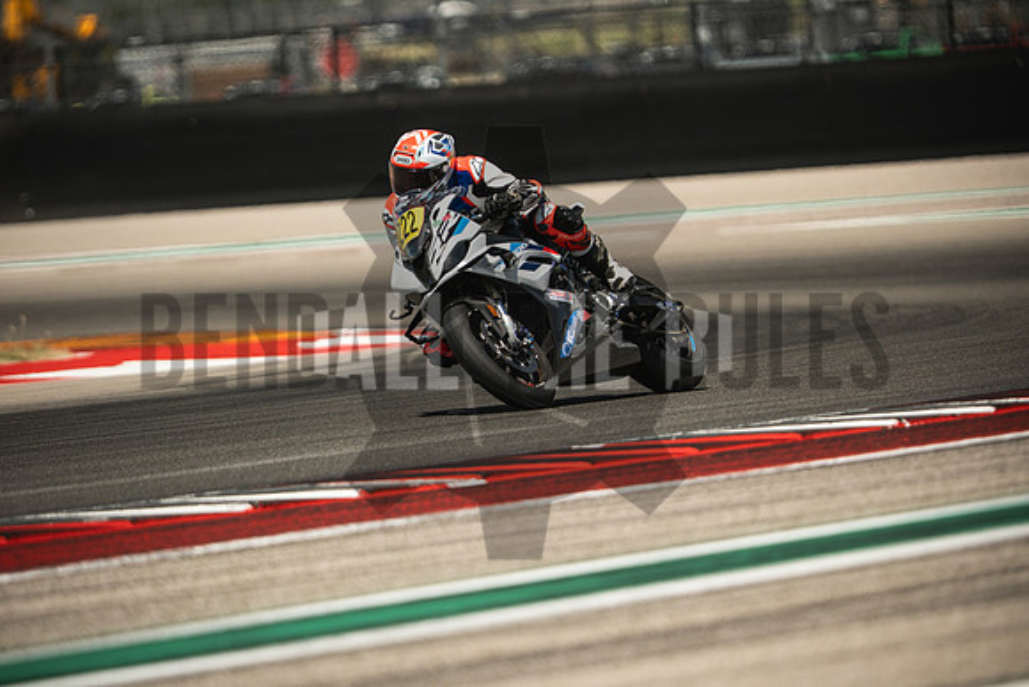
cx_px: 514
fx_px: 12007
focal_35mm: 420
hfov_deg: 4.9
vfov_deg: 3.3
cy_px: 344
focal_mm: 280
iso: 200
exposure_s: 1/2000
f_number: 2.8
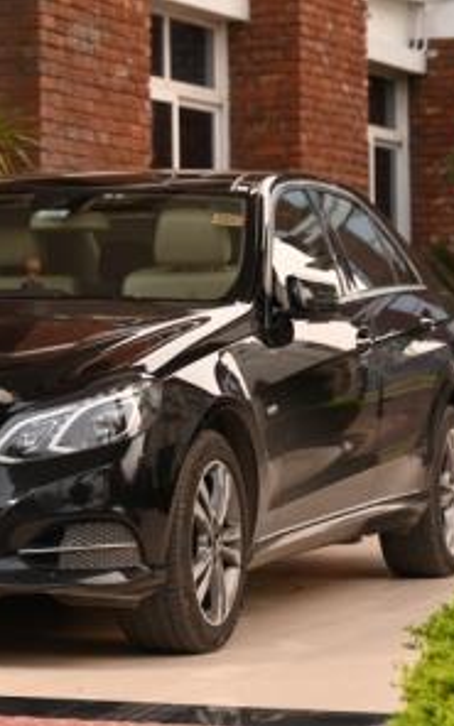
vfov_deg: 12.9
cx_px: -25
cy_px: 363
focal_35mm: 162
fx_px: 3207
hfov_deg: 8.0
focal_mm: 105
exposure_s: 1/160
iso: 160
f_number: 6.3
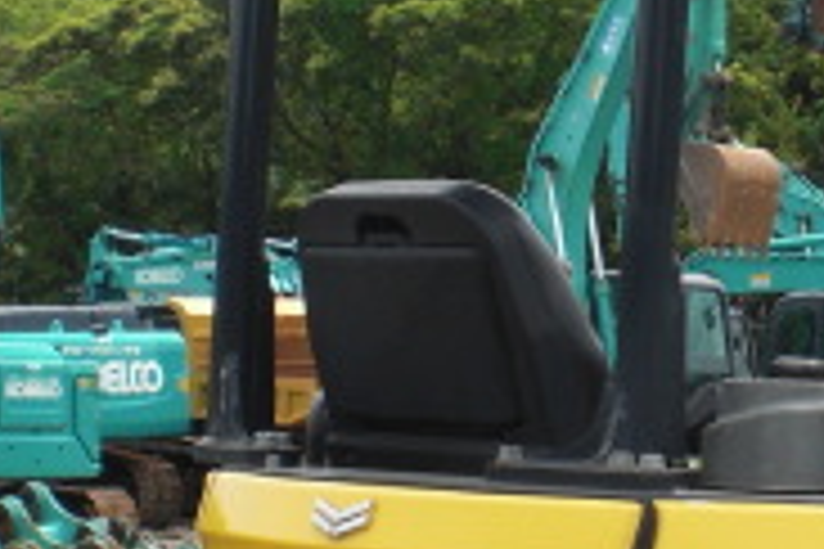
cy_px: 603
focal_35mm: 138
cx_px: 851
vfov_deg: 9.8
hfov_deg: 14.6
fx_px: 3158
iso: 64
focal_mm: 6.3
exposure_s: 1/250
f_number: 5.6
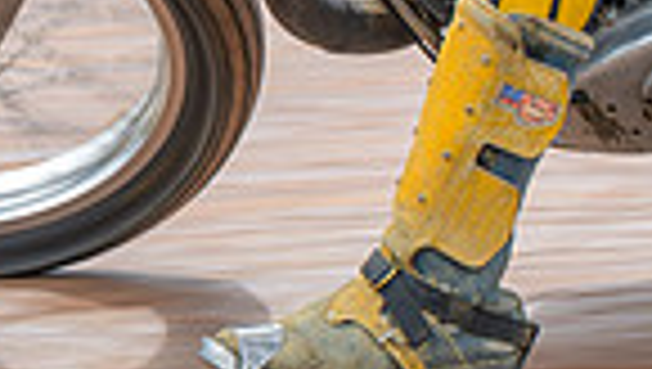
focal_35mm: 614
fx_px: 10629
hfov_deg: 3.5
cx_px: 553
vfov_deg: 2.0
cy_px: -378
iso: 64
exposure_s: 1/200
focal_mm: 98
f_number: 4
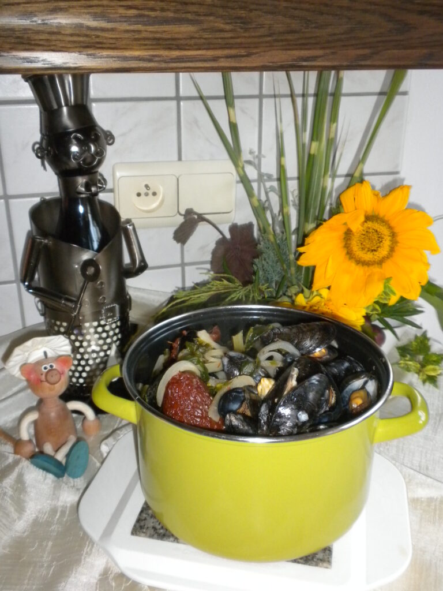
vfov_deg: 50.1
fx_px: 631
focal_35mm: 37
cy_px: 296
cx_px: 222
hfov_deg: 38.7
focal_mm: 6.6
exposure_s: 1/30
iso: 400
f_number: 3.5
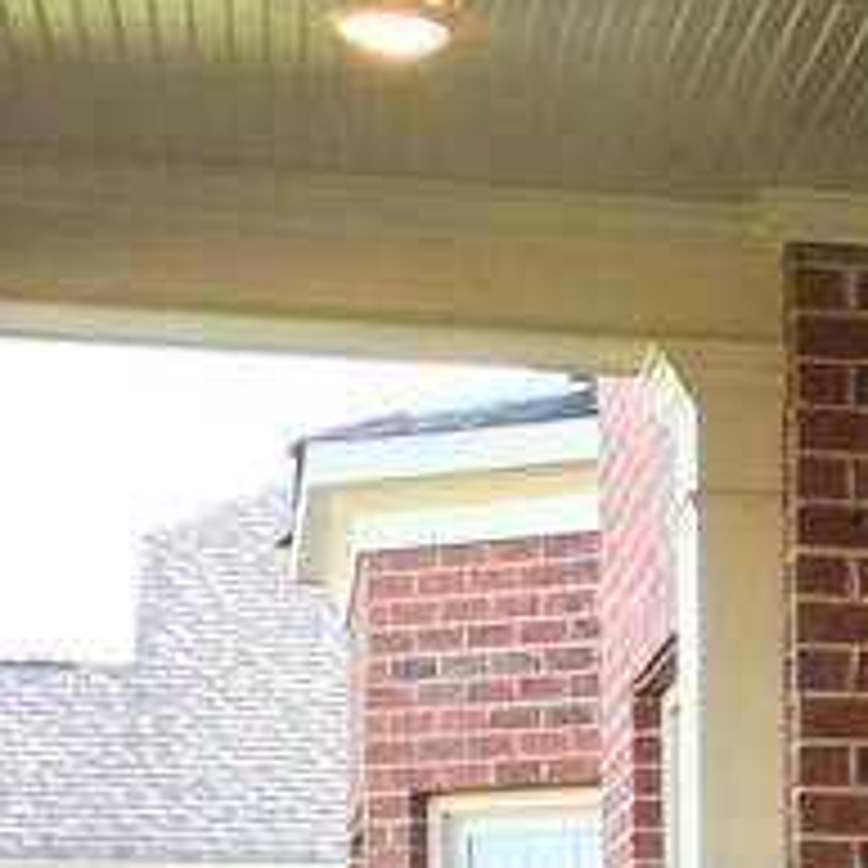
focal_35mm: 136
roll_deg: +1.1
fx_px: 3858
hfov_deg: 12.1
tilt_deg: +0.4
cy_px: 1070
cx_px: 1426
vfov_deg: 12.5
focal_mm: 4.15
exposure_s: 1/120
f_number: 2.2
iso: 50
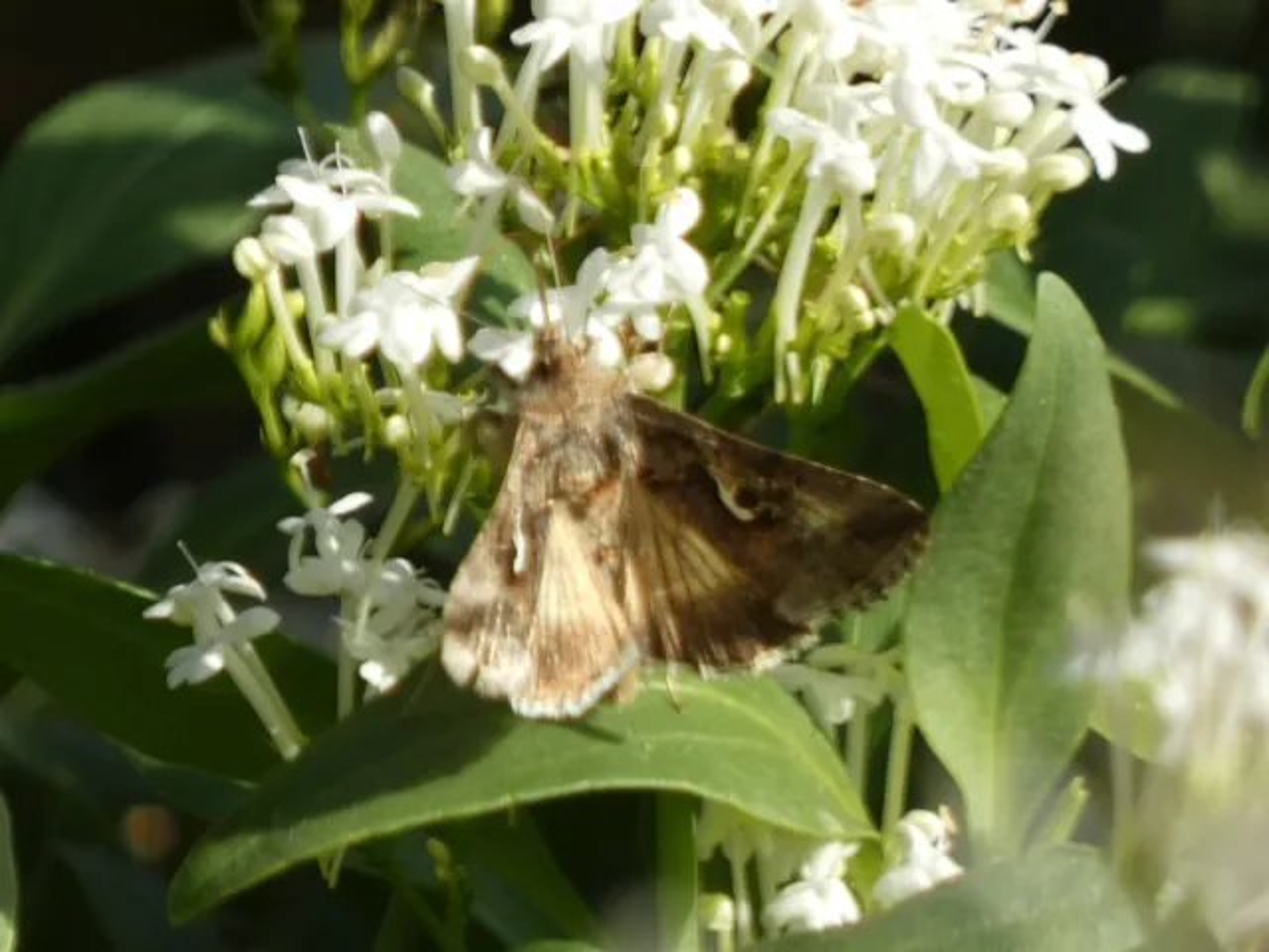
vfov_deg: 1.4
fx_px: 38859
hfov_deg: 1.9
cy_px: 476
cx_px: 634
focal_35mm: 1060
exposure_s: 1/160
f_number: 5.7
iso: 80
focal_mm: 189.9
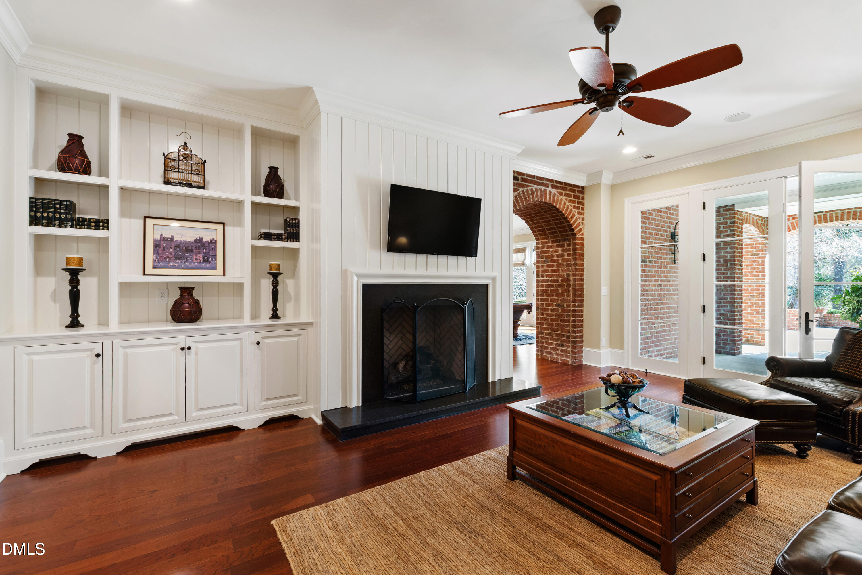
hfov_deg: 100.4
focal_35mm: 15
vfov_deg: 77.3
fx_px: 359
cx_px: 431
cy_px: 288
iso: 100
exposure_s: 1.6
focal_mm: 10
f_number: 8
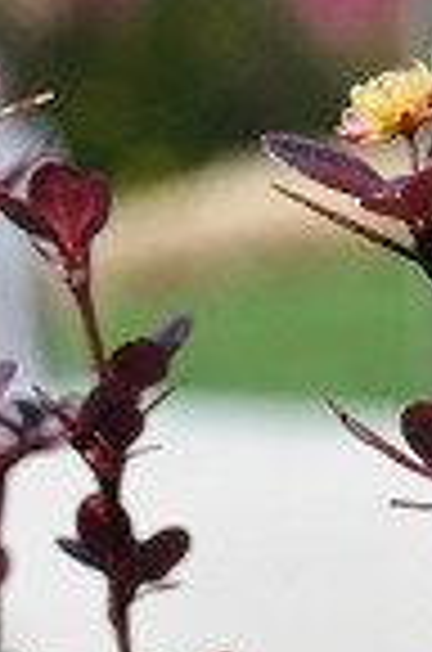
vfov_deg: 6.5
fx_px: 5462
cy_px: 1497
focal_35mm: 302
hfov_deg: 4.5
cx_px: 907
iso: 200
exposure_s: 1/250
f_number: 10
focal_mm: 38
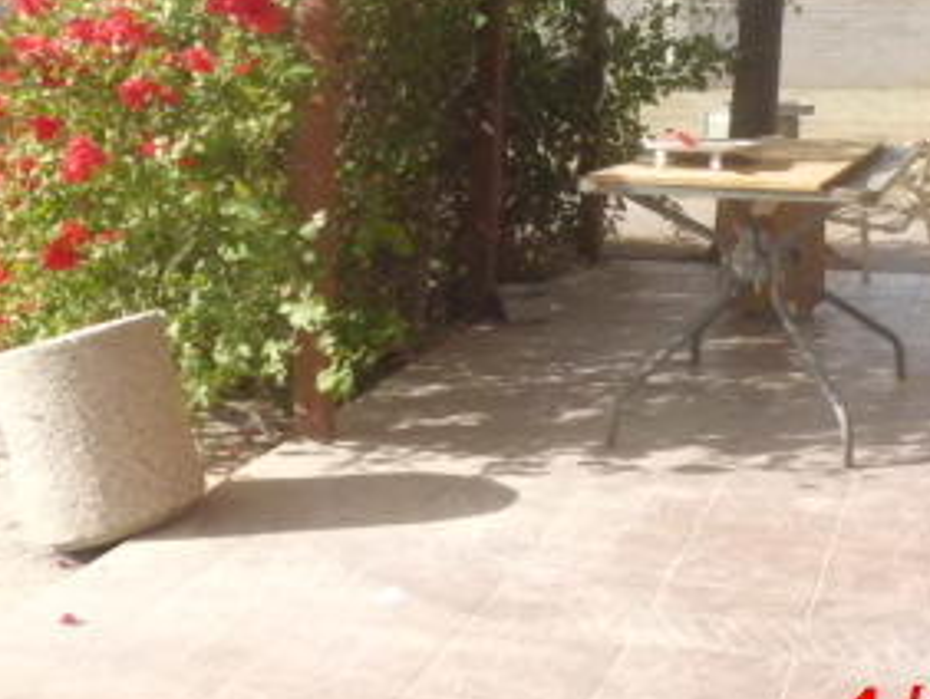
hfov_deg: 32.1
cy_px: 86
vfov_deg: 24.2
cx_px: 683
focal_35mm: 59
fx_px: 1586
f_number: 7.9
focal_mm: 4.7
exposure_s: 1/200
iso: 200
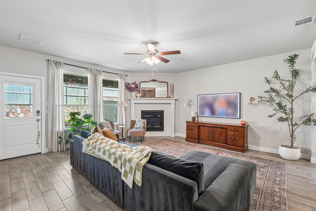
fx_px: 140
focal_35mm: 16
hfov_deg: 96.7
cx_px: 158
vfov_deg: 73.7
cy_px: 106
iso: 400
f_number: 8
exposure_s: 1/10
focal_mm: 16
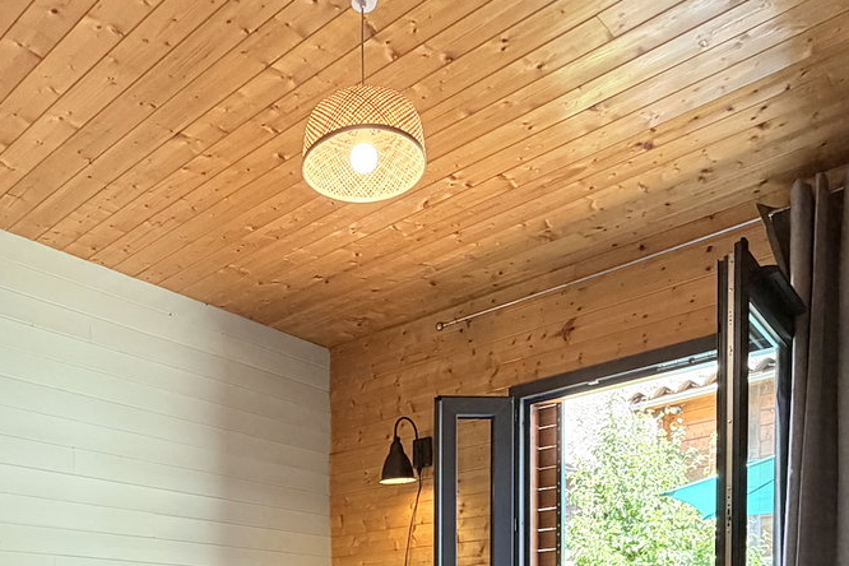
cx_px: 342
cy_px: 679
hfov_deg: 54.1
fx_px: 825
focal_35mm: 35
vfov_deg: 31.6
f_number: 2.2
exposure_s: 1/100
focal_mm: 2.22
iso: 250
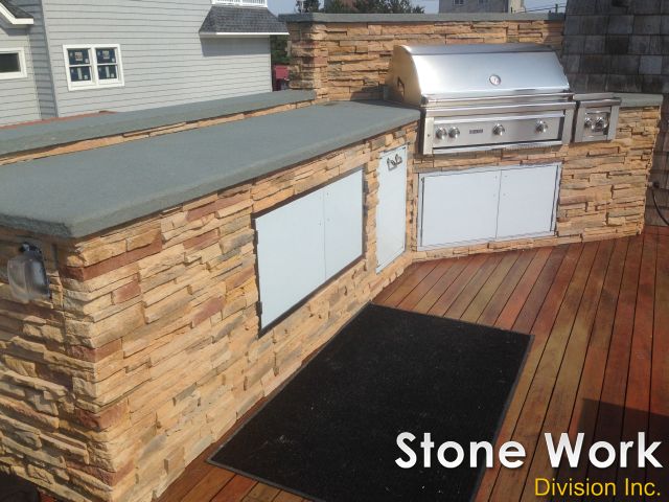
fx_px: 638
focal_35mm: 33
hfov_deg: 55.4
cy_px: 251
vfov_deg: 42.9
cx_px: 334
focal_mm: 4.12
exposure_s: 1/2710
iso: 50
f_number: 2.4
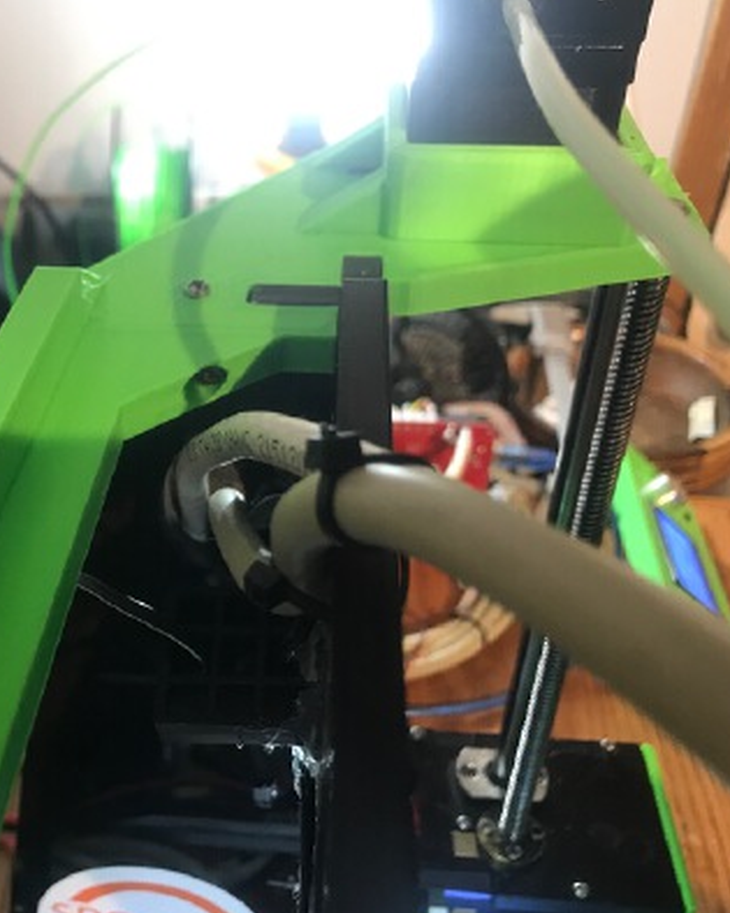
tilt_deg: -37.4
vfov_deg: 49.1
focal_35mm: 37
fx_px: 1000
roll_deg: +1.0
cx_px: 177
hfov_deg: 39.0
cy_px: 456
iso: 40
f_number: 1.8
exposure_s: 1/20
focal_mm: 3.99
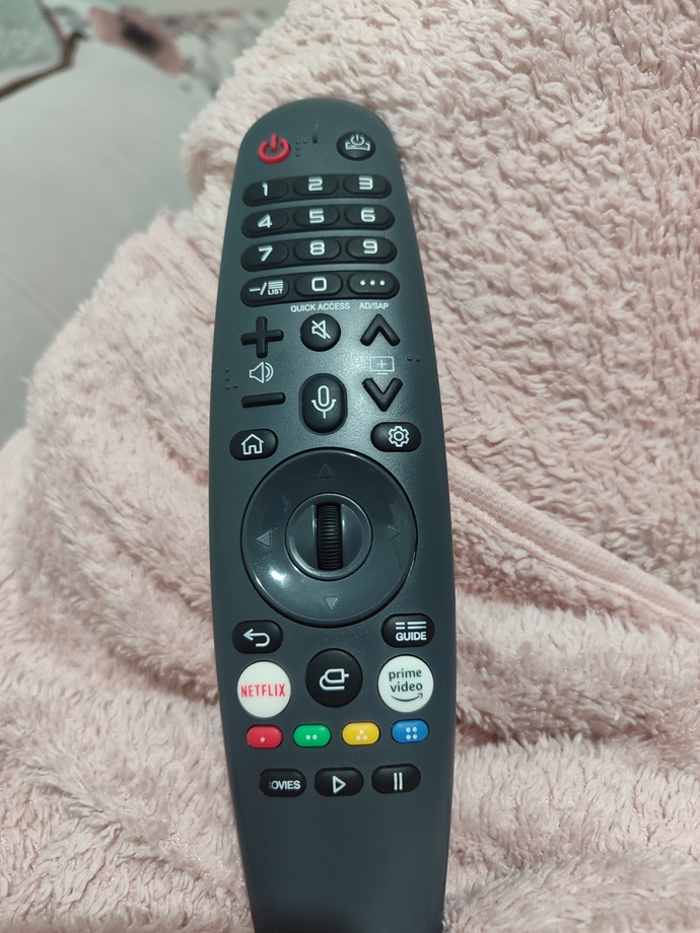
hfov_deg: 54.9
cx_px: 350
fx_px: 674
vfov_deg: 69.4
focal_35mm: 25
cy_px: 466
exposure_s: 1/33
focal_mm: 5.95
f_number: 1.89
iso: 875
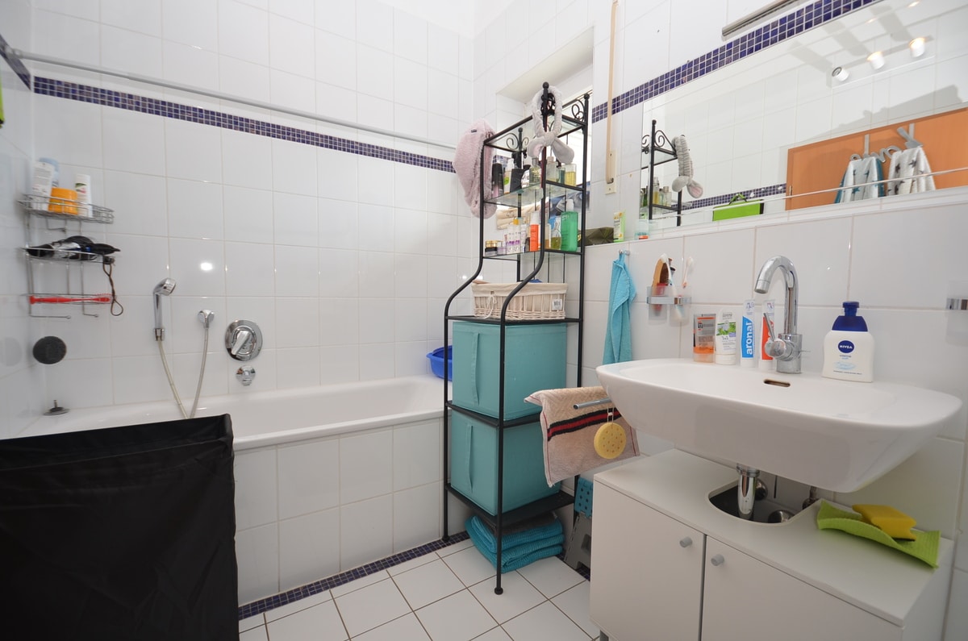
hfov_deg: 100.5
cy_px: 320
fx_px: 403
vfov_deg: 77.1
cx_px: 484
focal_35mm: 15
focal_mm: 10
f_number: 5
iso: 200
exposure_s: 1/60
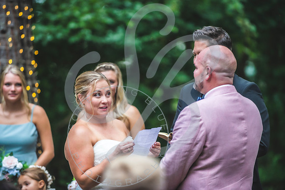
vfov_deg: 6.9
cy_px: 95
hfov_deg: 10.3
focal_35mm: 200
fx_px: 1584
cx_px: 142
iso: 1000
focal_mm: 200
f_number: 2.8
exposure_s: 1/800
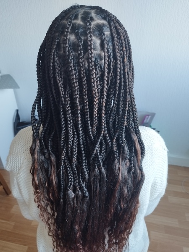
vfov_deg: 71.6
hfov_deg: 56.8
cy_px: 126
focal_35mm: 24
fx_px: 175
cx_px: 94
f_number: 1.89
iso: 250
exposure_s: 1/50
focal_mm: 5.89
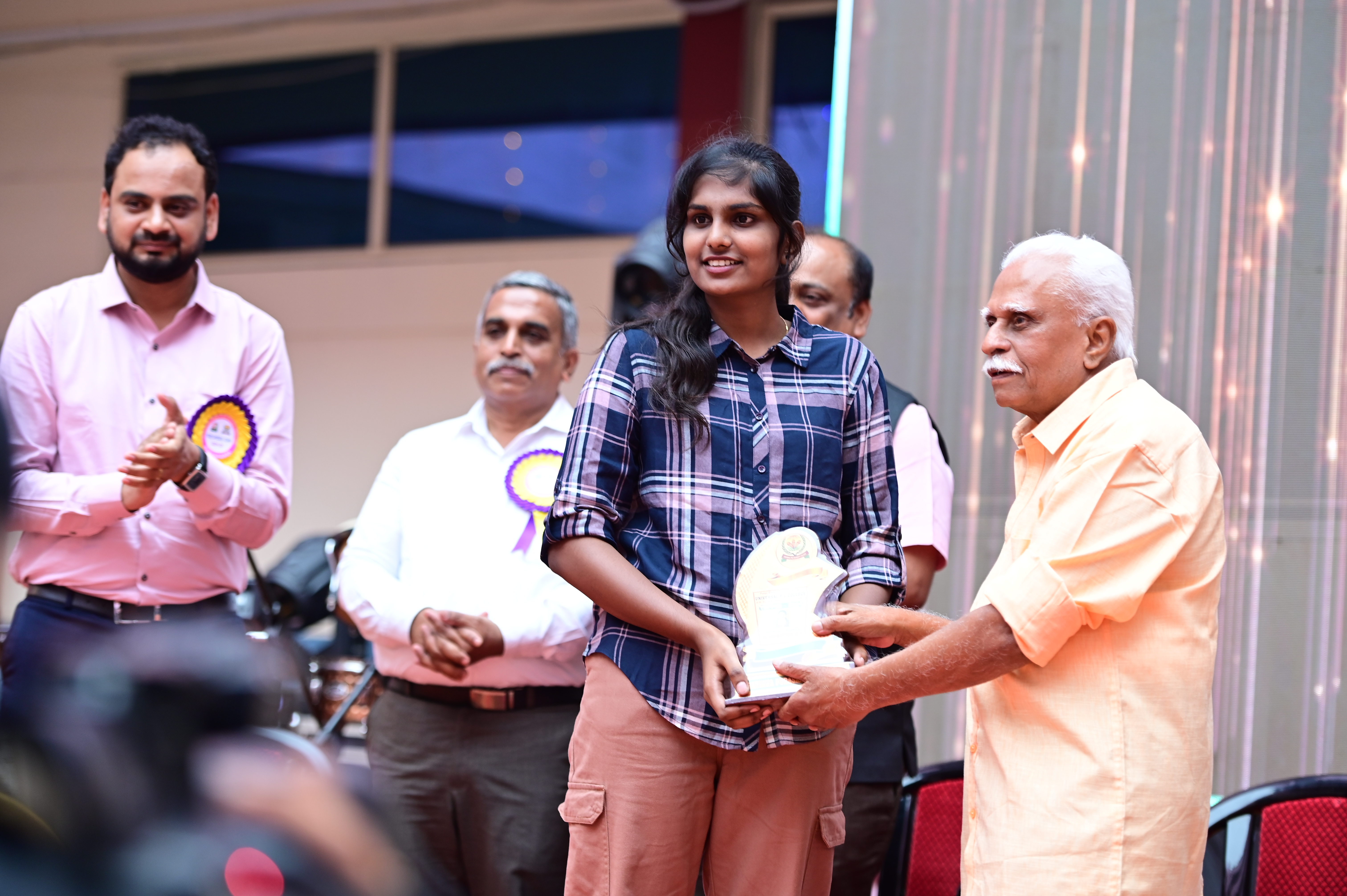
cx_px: 674
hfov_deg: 18.6
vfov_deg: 12.4
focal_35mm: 110
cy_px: 448
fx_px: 4113
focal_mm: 110
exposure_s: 1/200
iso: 500
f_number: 3.2
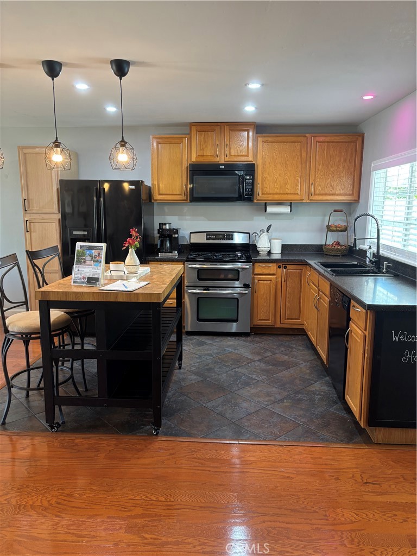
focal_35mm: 26
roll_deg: -1.1
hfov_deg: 53.1
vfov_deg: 67.3
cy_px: 278
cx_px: 208
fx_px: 418
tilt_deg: -9.6
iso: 125
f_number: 1.6
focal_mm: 5.96
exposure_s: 1/60
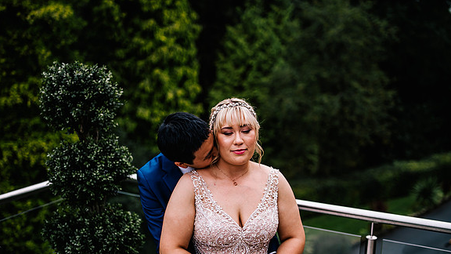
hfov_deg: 52.8
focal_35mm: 38
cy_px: 151
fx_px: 454
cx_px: 225
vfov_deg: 31.1
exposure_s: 1/250
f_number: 1.4
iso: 100
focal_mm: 35
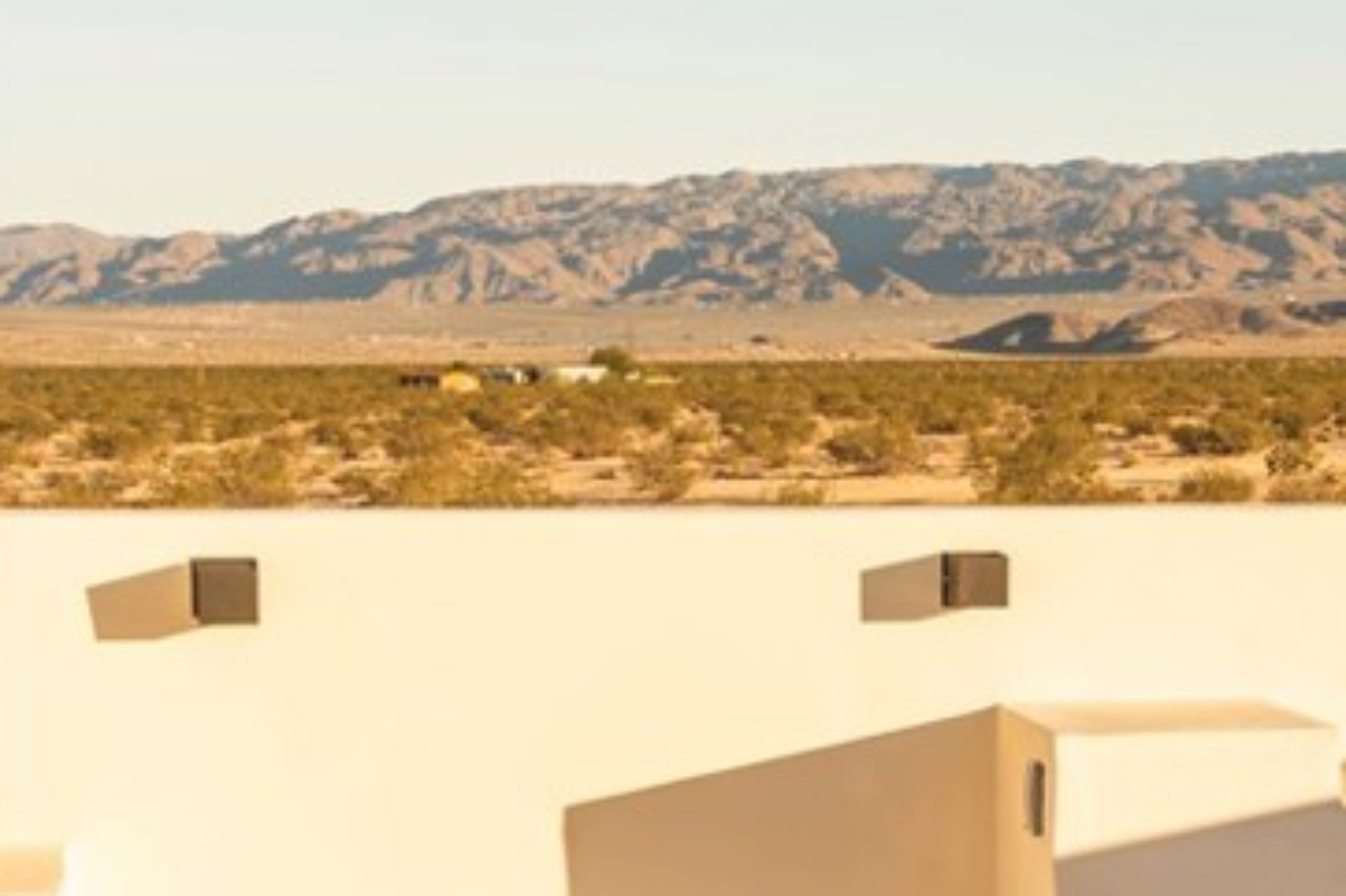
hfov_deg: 18.7
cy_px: 686
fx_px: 3700
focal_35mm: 99
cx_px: 1885
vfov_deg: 13.8
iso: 100
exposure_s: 1/125
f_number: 11
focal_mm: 35
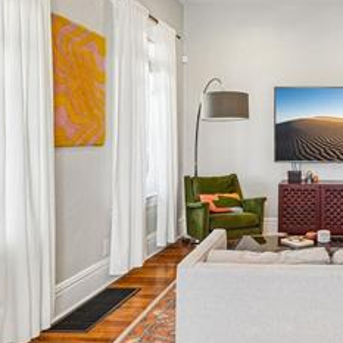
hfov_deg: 43.2
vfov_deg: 47.0
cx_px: 308
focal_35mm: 35
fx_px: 392
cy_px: 143
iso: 800
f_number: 8
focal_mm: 10
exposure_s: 1/20
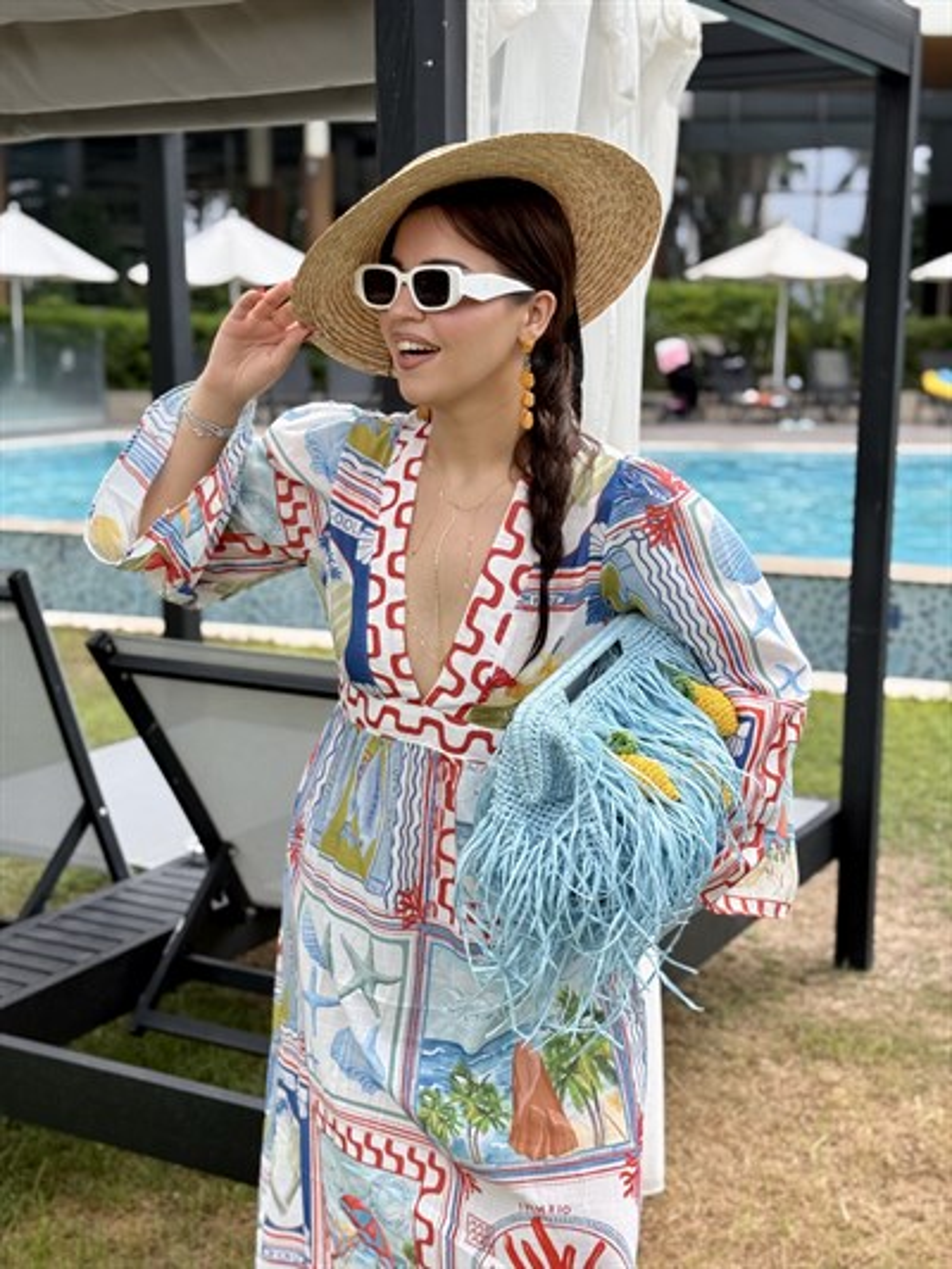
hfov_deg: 30.3
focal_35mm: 48
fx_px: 1759
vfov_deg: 39.6
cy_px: 634
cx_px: 476
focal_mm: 6.76
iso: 64
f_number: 1.78
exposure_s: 1/1203
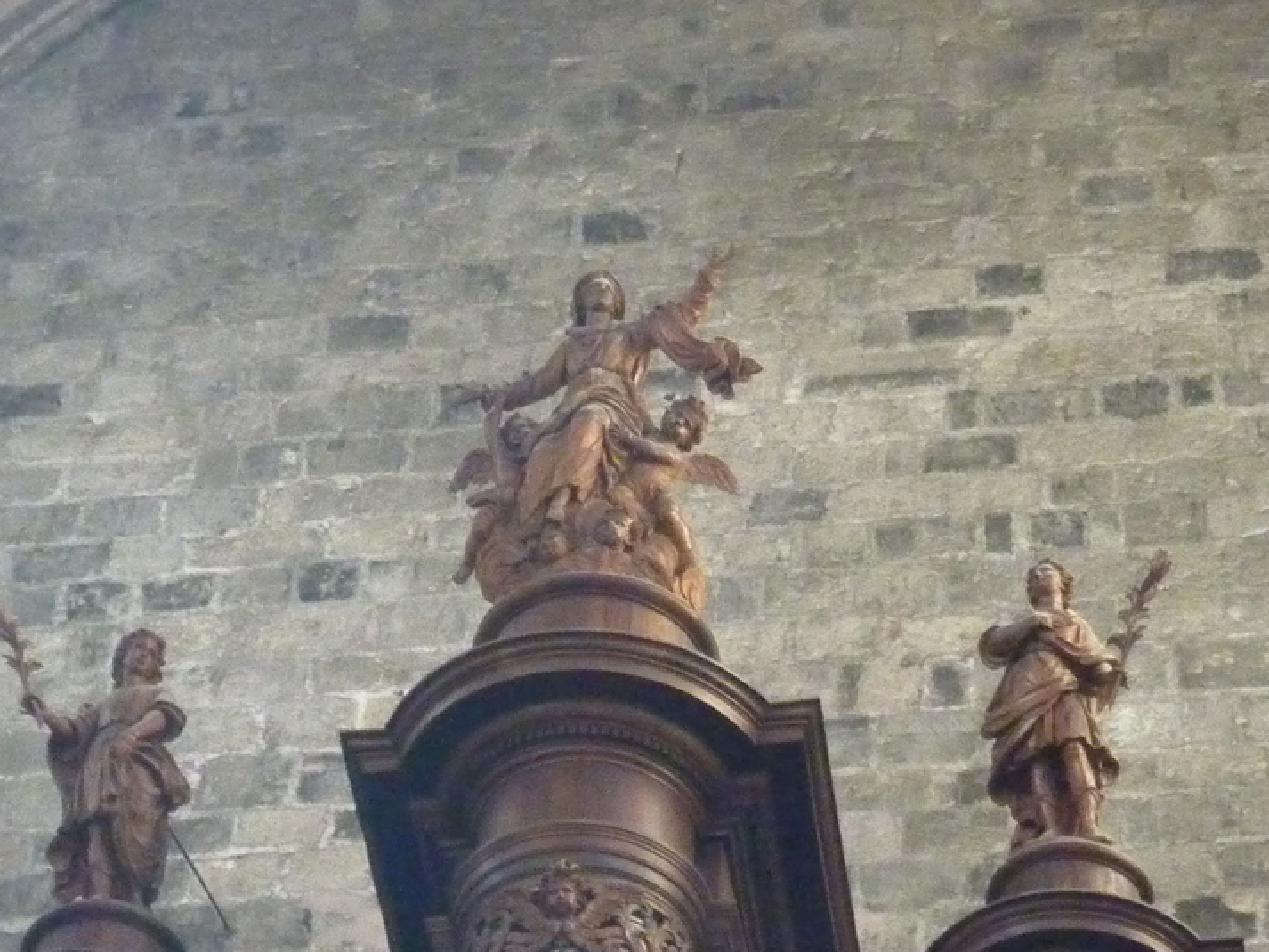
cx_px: 589
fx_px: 6416
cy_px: 1002
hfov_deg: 11.3
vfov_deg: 8.4
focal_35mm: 175
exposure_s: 1/10
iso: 800
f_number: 4.2
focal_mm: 12.8
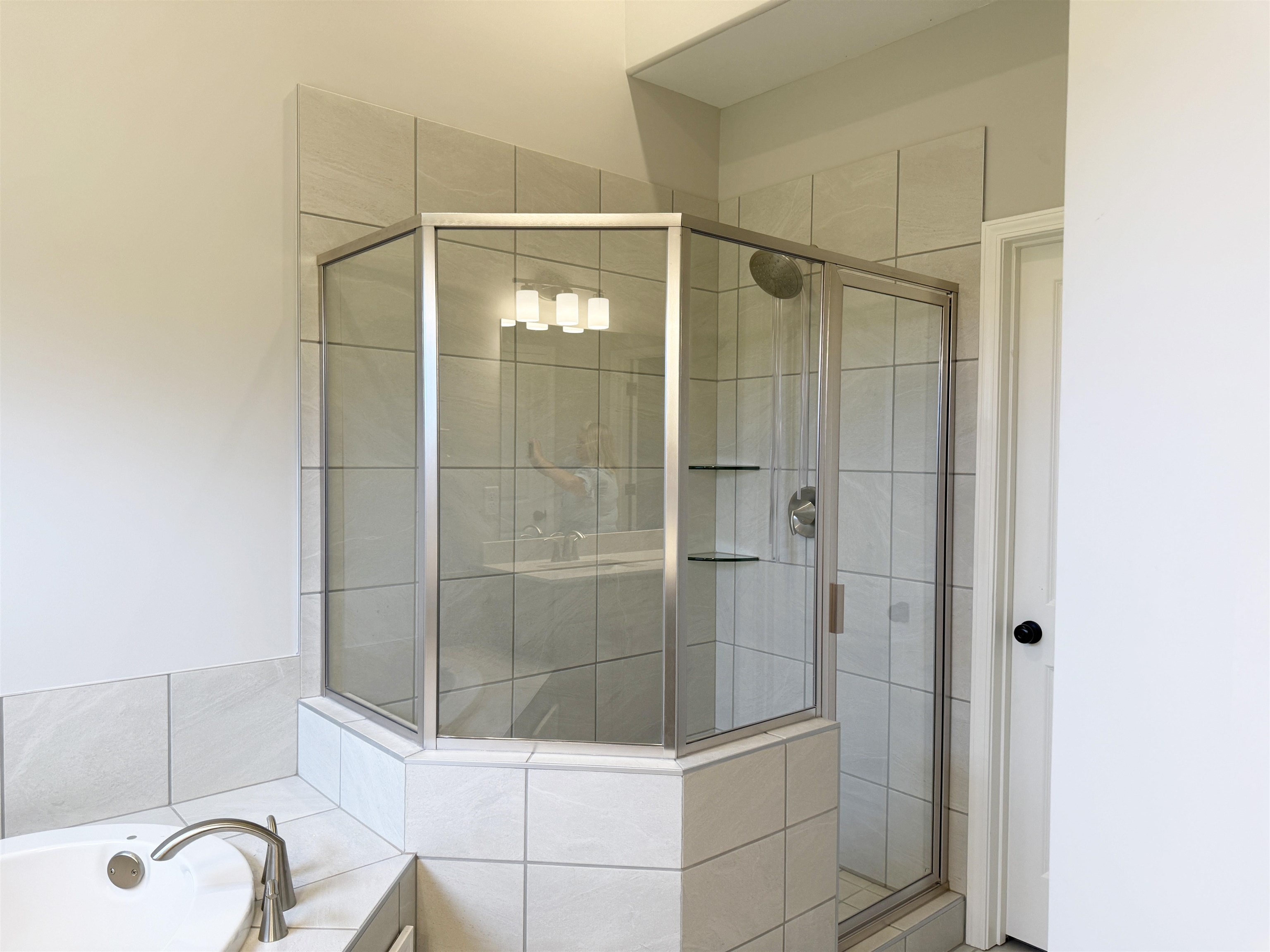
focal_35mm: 24
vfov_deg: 56.8
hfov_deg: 71.6
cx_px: 635
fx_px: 881
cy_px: 476
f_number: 1.78
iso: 100
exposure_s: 1/120
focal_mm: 6.76
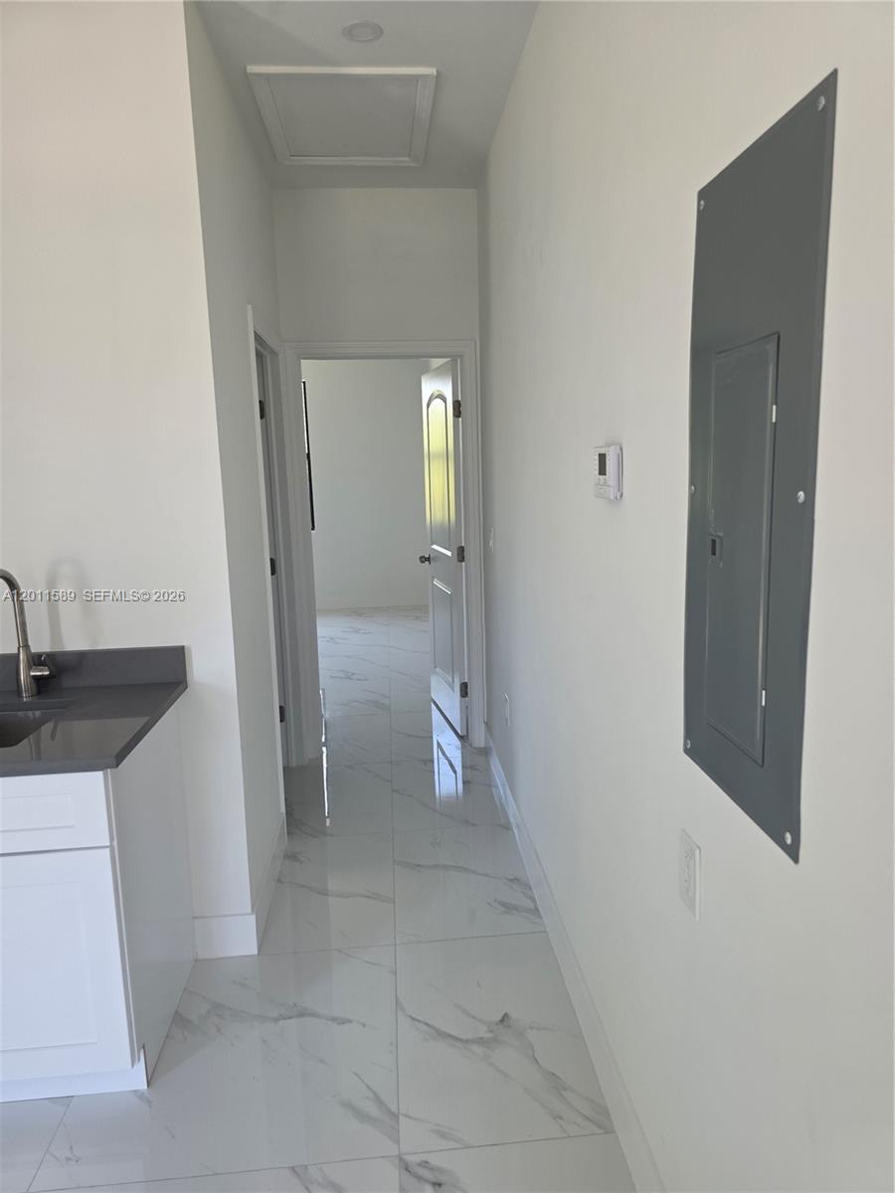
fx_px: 793
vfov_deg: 73.9
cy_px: 596
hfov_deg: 58.9
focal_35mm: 23
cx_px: 448
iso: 125
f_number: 1.7
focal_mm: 6.3
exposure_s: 1/180
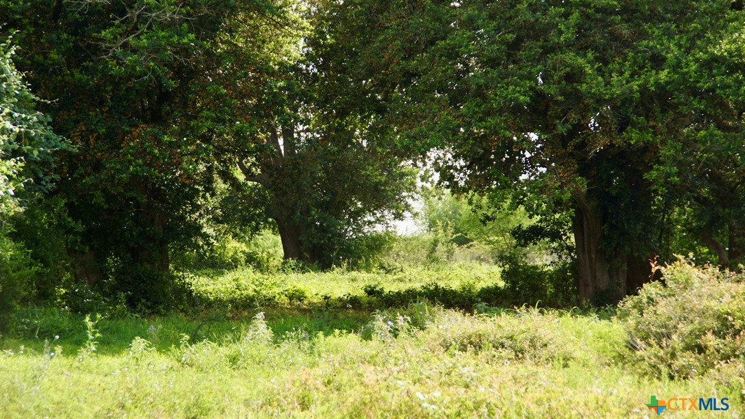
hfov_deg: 11.4
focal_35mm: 189
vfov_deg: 6.4
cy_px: 180
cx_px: 372
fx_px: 3733
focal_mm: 120
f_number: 6.3
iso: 160
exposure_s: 1/200
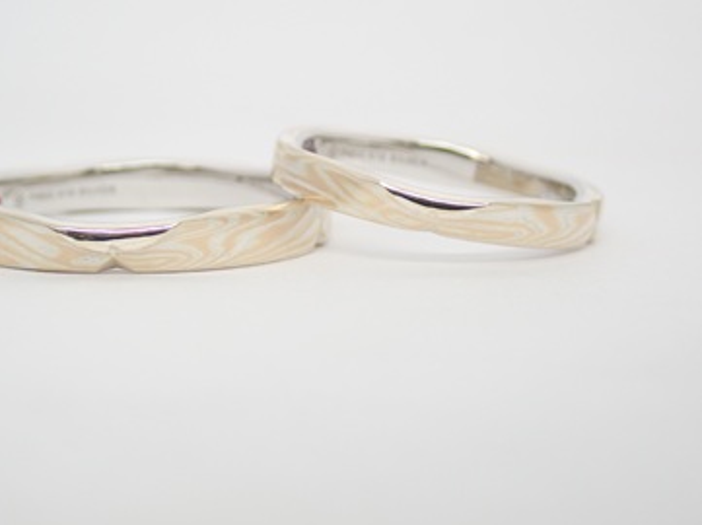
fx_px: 1945
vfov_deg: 15.4
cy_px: 203
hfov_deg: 20.4
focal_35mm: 96
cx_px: 266
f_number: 4.1
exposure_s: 1/100
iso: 200
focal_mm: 13.65
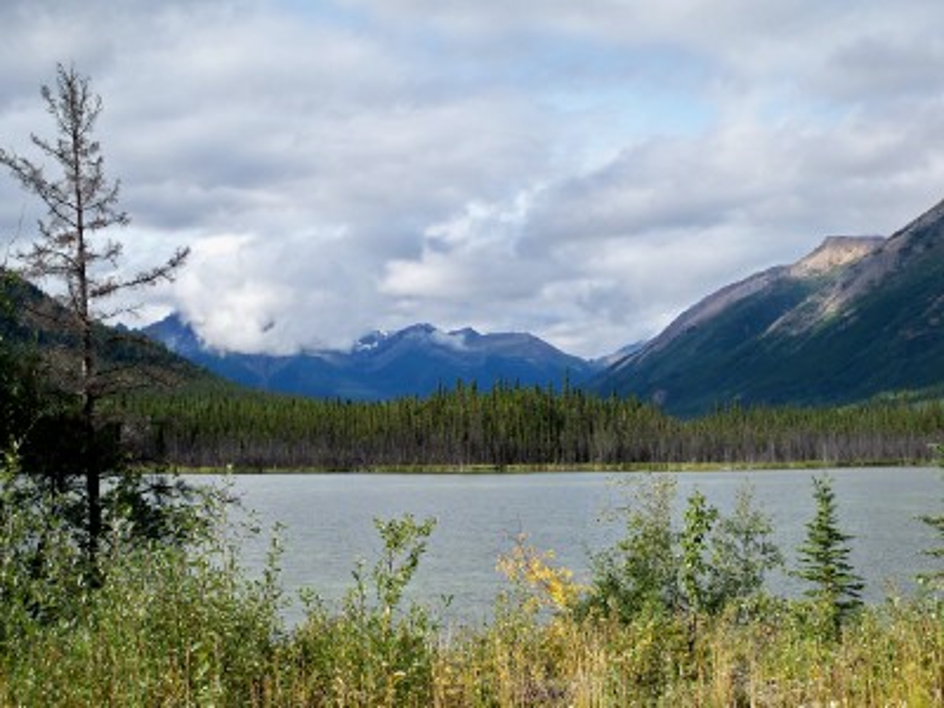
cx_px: 472
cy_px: 354
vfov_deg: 26.6
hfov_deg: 34.9
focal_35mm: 55
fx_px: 1500
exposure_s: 1/400
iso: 64
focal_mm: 9.7
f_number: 4
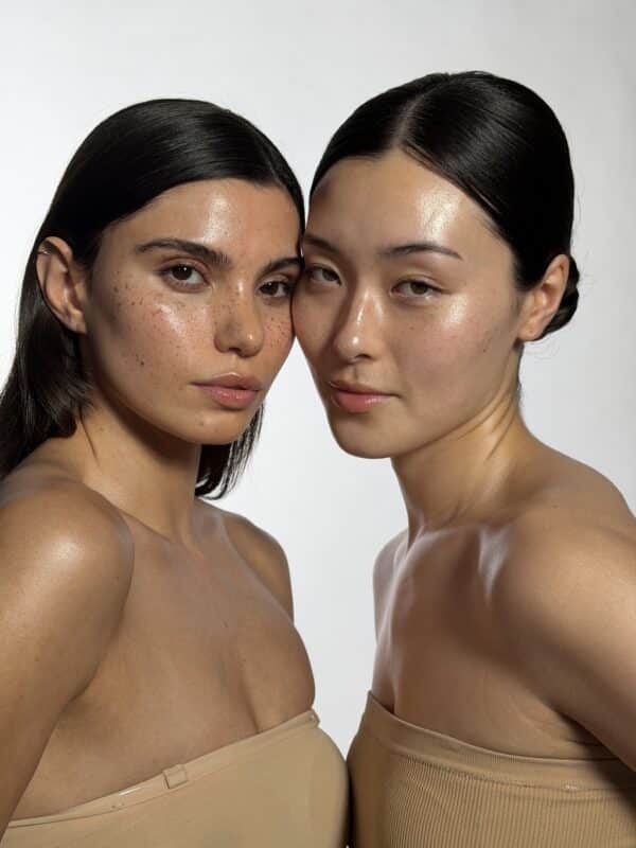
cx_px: 318
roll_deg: +0.9
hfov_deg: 30.3
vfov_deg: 39.7
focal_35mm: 48
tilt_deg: -5.7
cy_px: 424
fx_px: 1176
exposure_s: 1/326
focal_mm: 6.76
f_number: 1.78
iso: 64
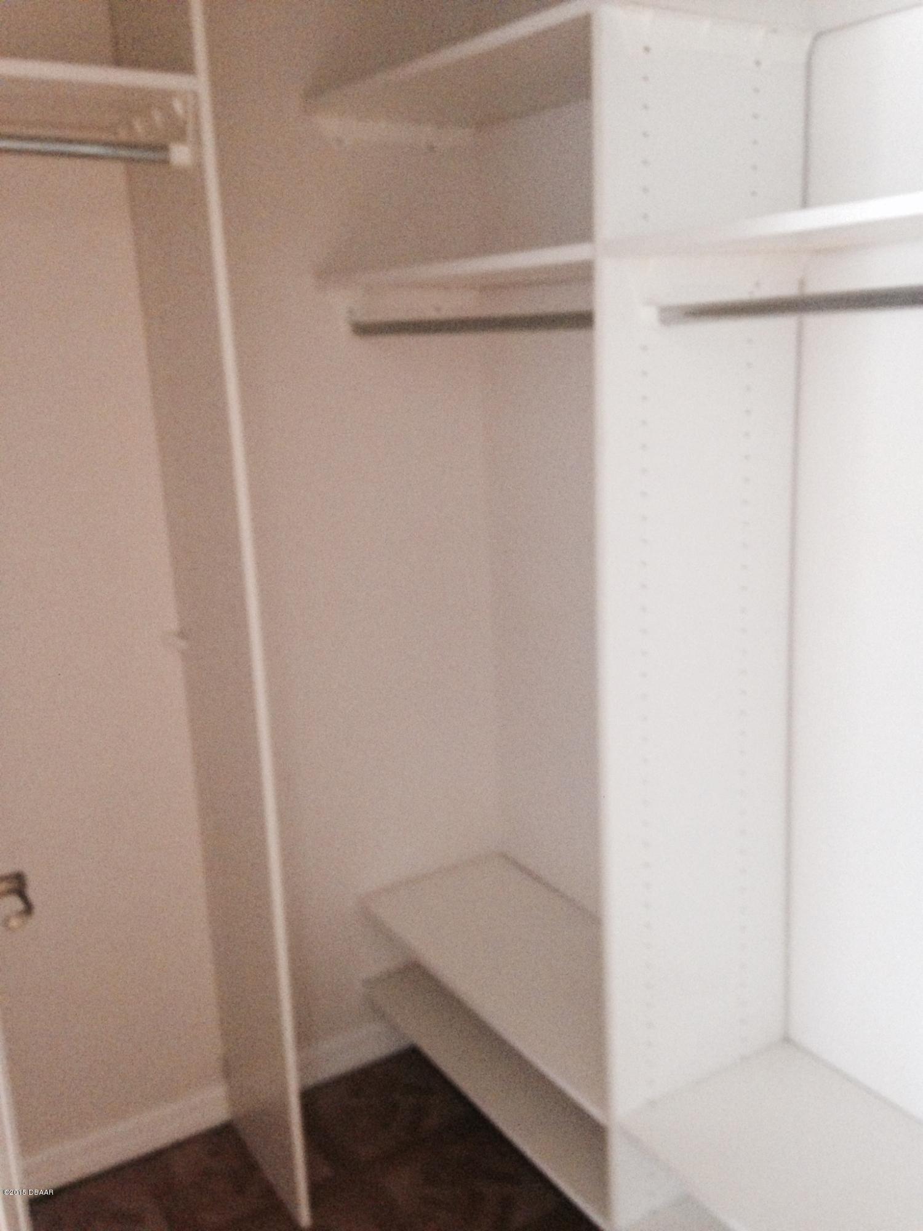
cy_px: 616
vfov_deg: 55.4
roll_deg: +0.7
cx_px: 462
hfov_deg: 42.9
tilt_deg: -12.7
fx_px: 1173
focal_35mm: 33
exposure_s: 1/20
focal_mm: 4.12
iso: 400
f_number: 2.4
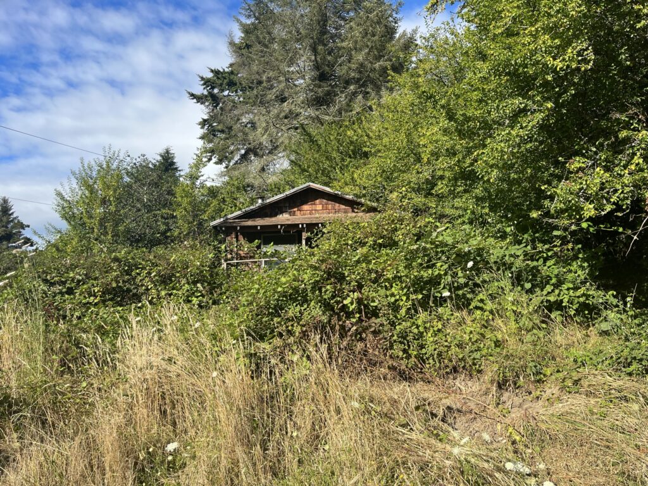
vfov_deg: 53.1
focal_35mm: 26
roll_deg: +1.1
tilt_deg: +8.6
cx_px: 324
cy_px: 243
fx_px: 487
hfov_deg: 67.3
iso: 50
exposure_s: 1/2222
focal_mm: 5.1
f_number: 1.6
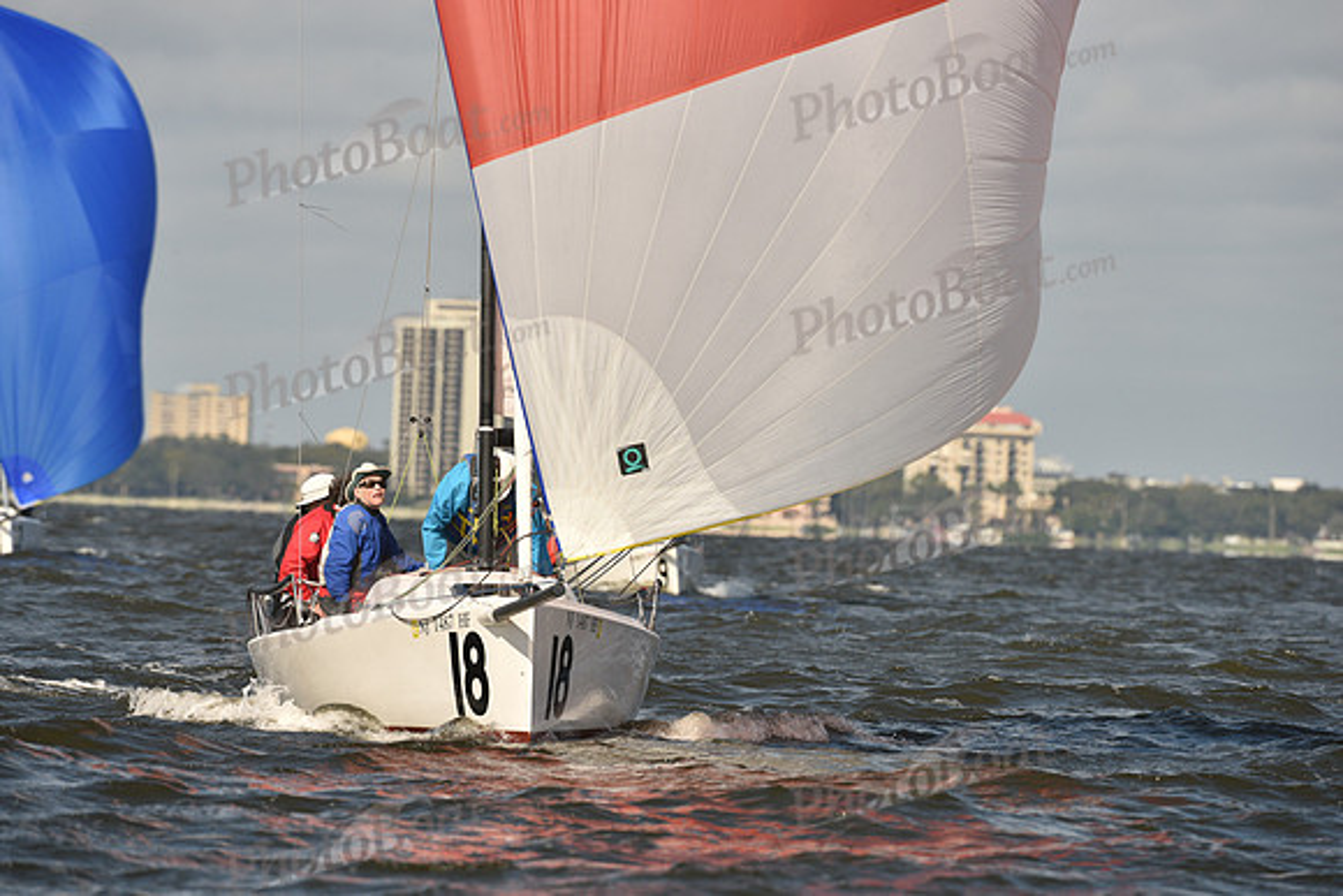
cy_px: 448
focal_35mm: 400
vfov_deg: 3.4
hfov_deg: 5.2
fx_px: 14925
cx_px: 672
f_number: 8
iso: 250
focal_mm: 400
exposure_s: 1/1250
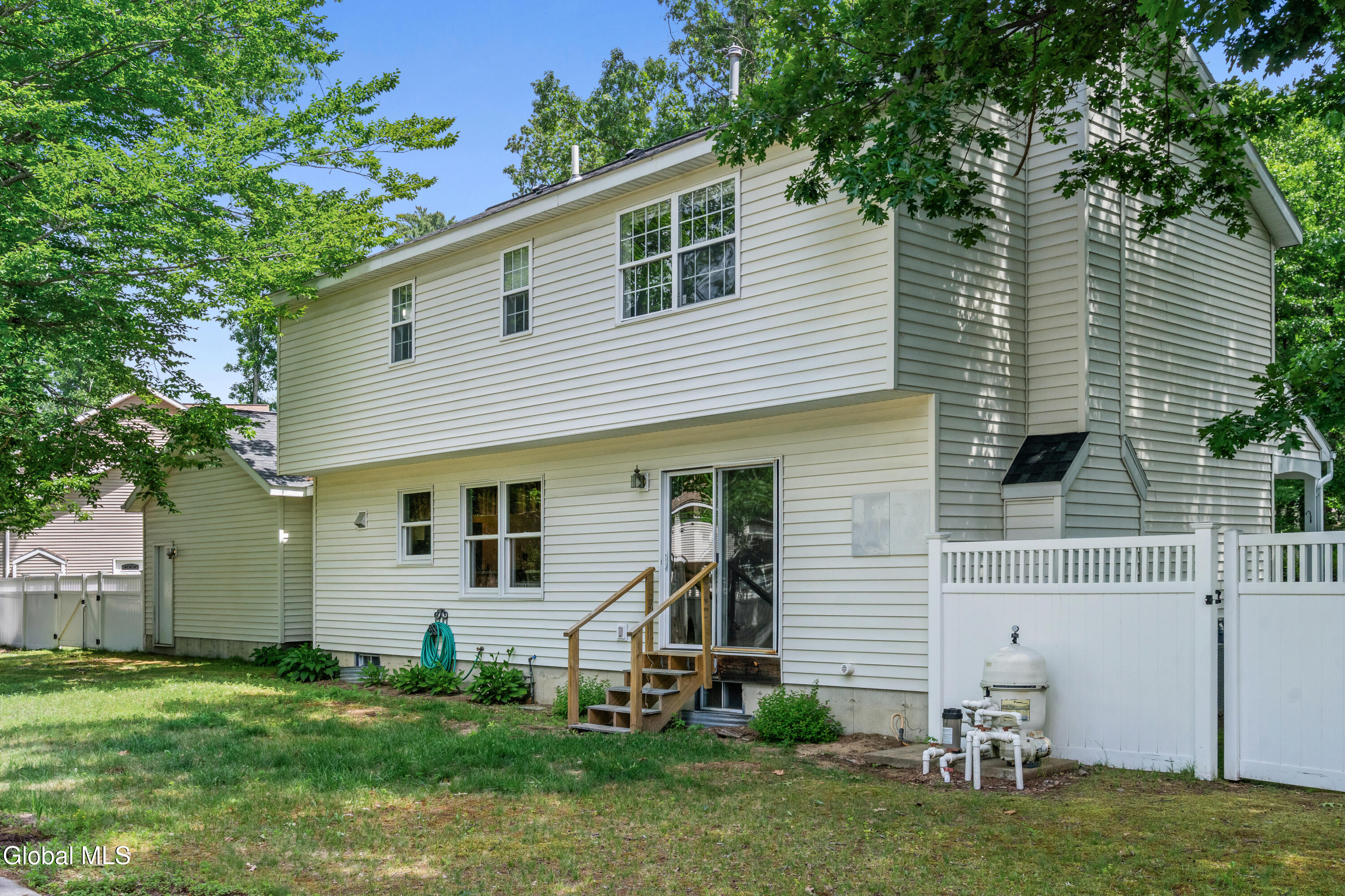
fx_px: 1233
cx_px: 672
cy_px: 448
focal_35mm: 33
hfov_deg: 57.2
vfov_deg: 40.0
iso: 640
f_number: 8
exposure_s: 1/500
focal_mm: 33
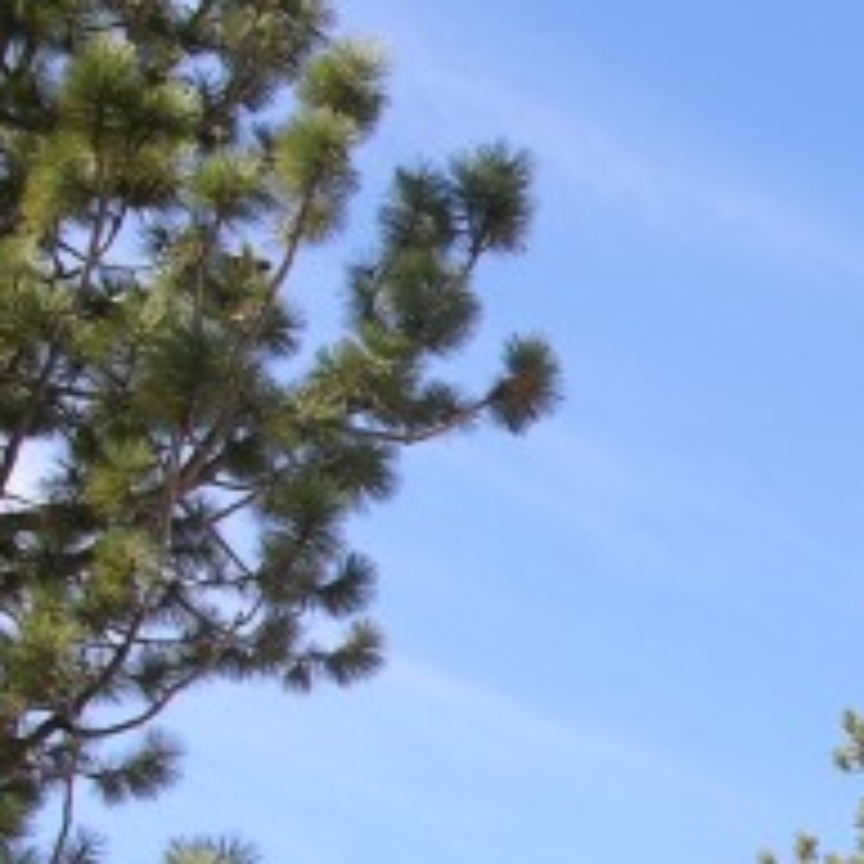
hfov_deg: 12.8
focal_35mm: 131
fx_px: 3699
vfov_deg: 13.1
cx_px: 1220
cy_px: 891
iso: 50
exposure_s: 1/133
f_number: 5.1
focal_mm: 9.5
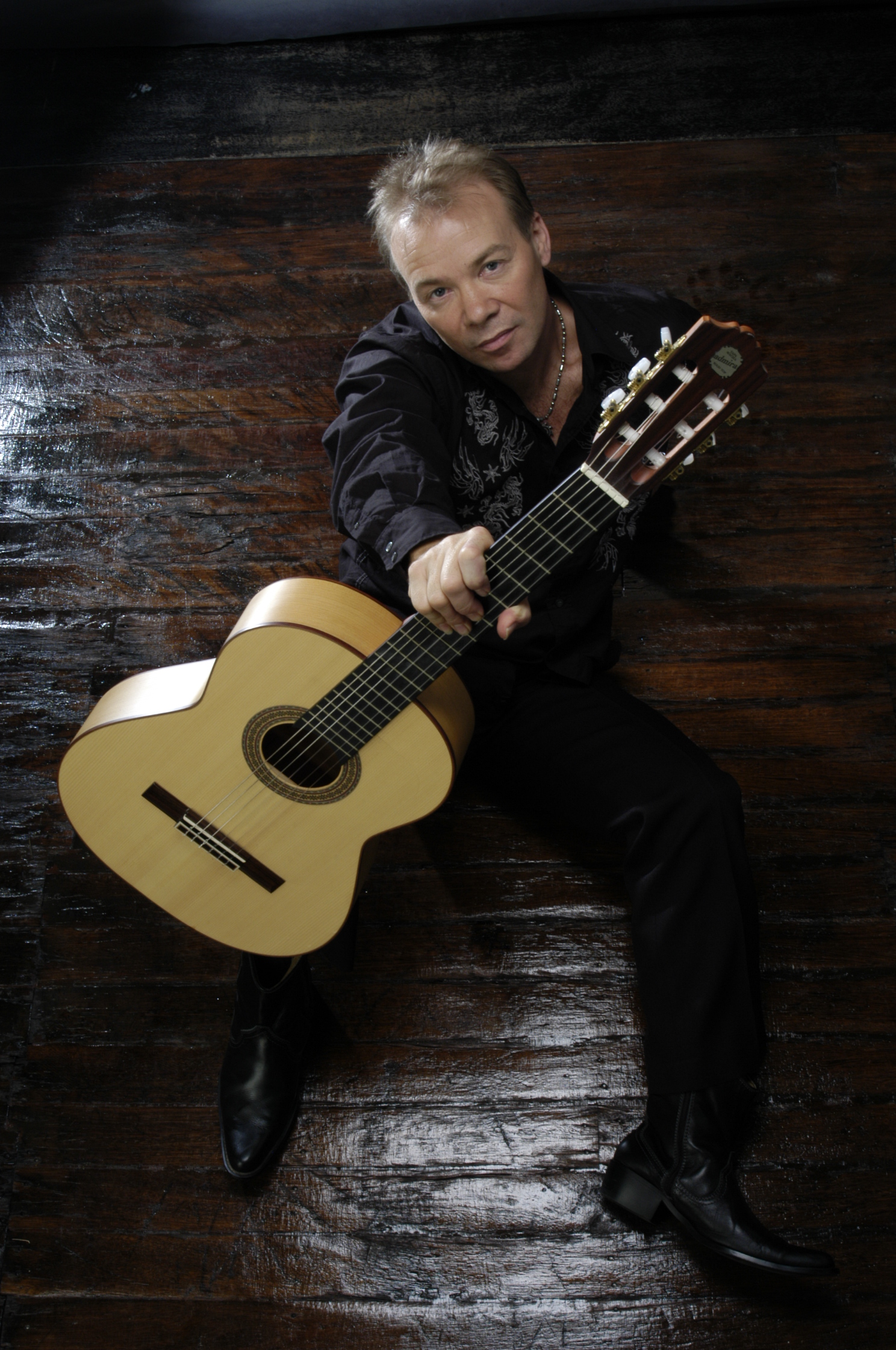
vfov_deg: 42.4
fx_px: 1740
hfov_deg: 28.9
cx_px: 448
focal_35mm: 46
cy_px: 675
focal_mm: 31
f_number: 13
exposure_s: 1/160
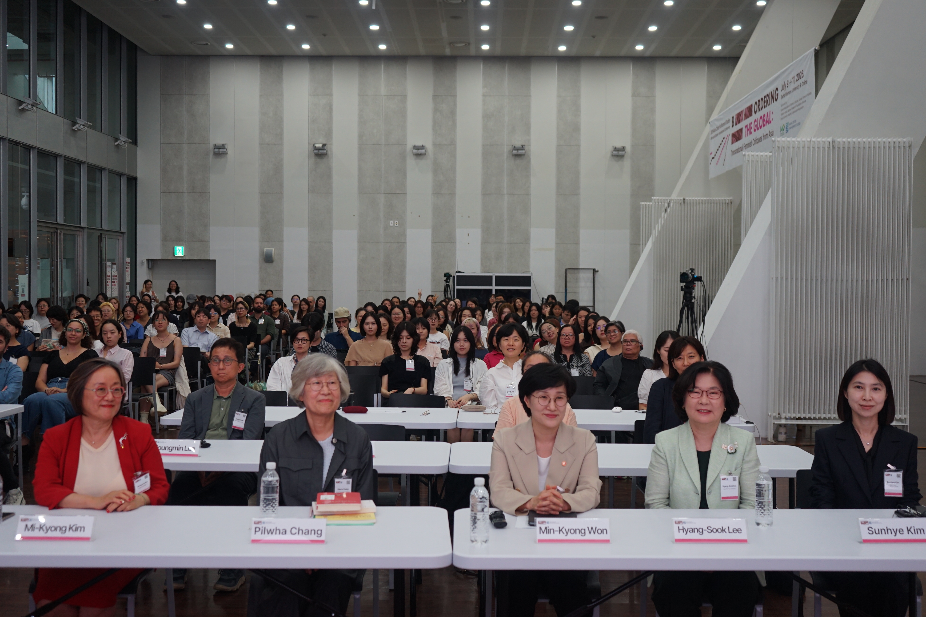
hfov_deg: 47.4
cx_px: 463
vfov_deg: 32.6
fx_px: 1055
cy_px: 308
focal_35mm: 41
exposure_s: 1/160
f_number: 4.5
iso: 800
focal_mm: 41
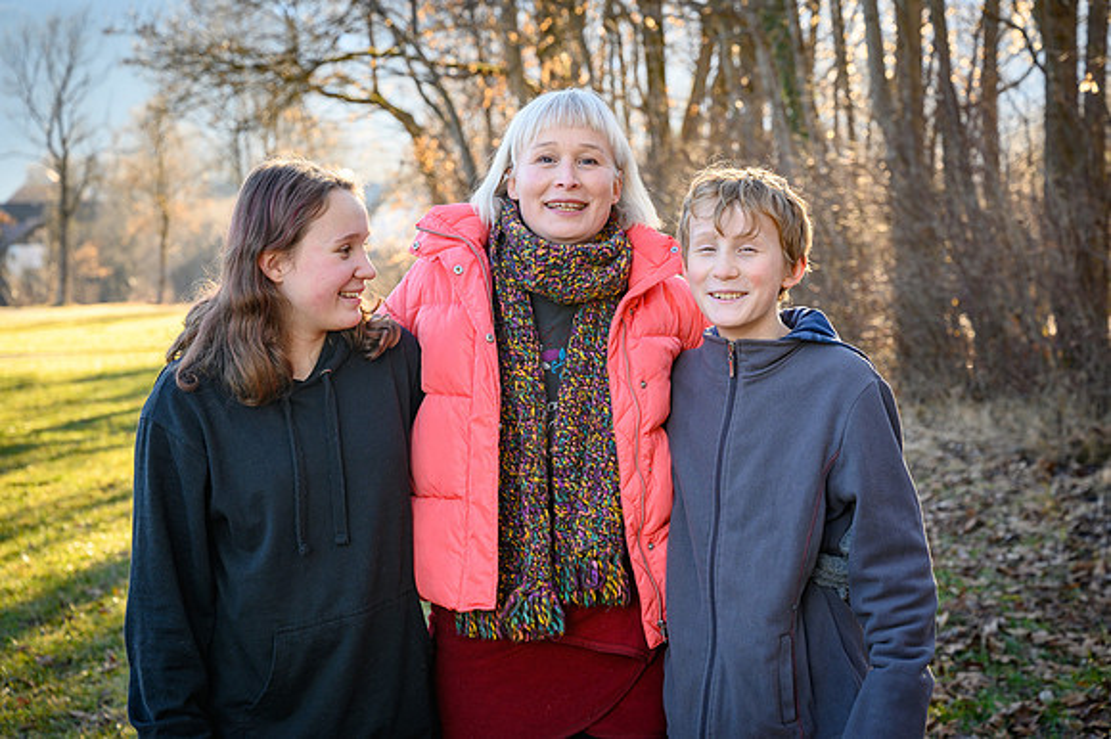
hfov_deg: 30.1
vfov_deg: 20.3
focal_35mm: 67
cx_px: 556
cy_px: 370
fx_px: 2066
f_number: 5.6
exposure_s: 1/125
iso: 100
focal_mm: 67
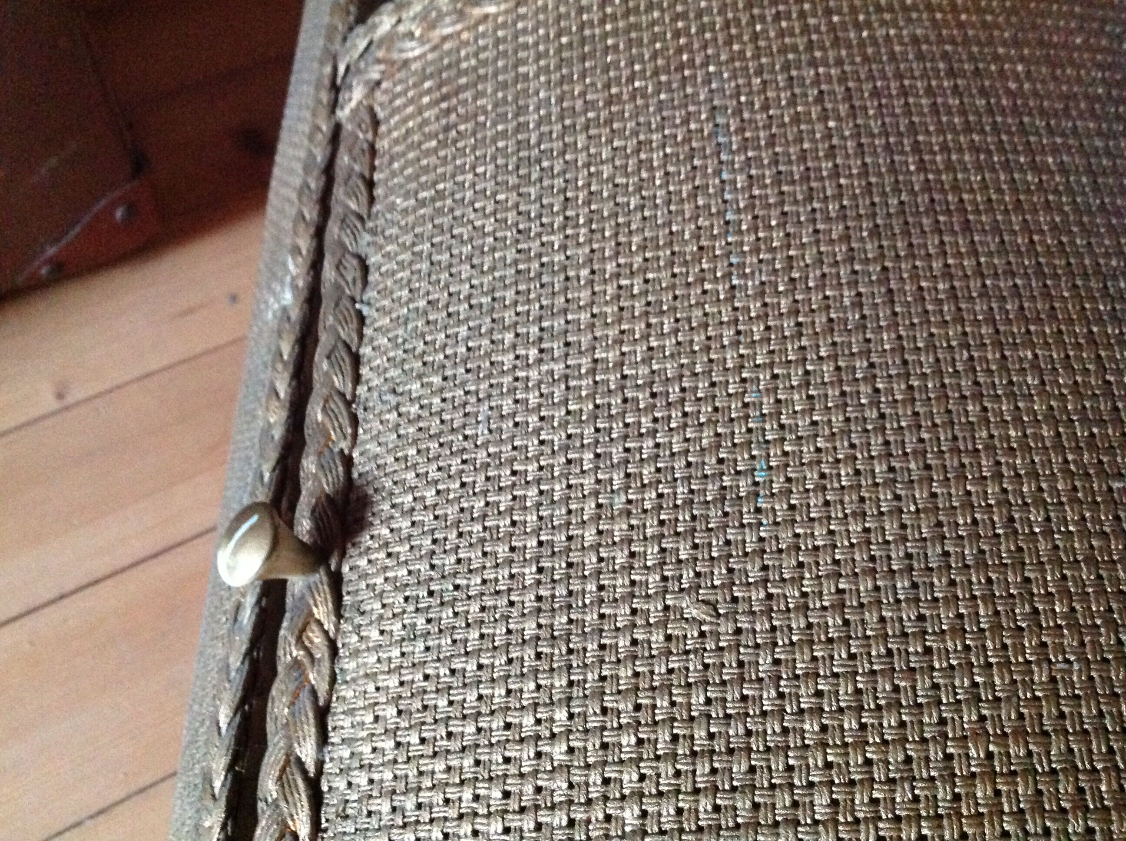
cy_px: 420
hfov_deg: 52.7
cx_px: 563
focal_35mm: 35
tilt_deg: -56.6
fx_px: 1137
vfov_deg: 40.6
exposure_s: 1/15
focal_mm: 4.28
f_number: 2.4
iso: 800
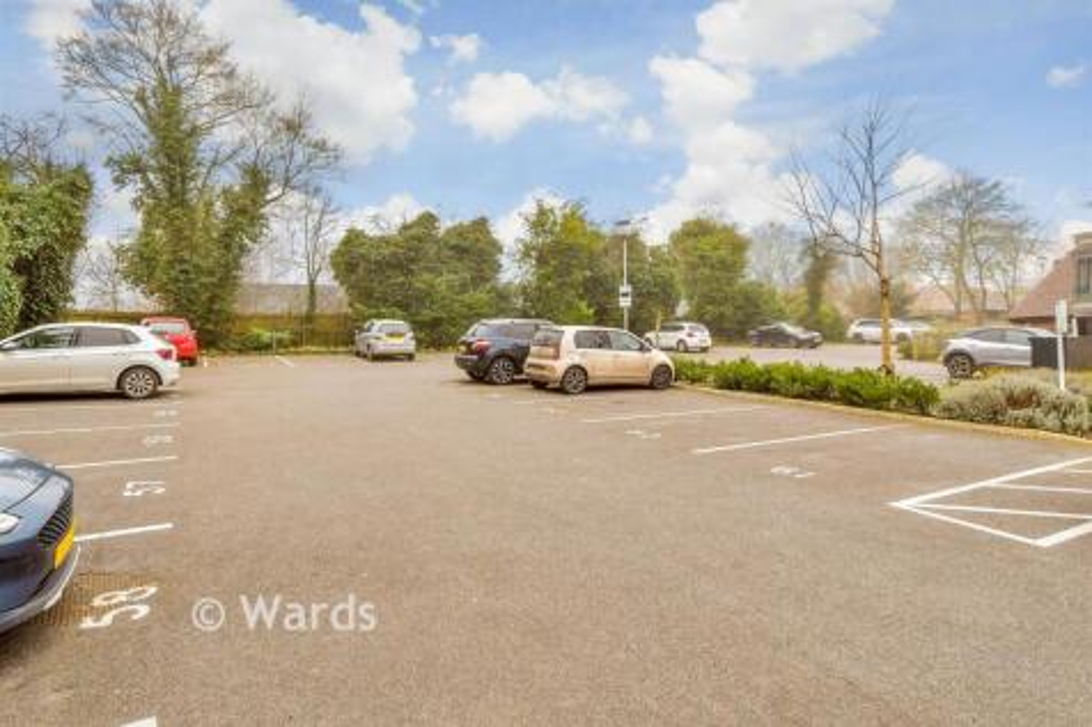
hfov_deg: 100.4
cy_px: 364
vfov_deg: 77.3
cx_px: 546
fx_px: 455
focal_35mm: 15
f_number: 8
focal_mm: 10
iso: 250
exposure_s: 1/125
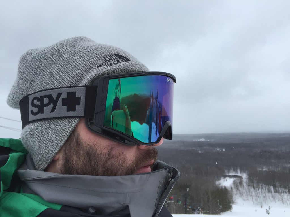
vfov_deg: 48.2
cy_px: 108
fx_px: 243
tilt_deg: +6.1
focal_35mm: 29
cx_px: 145
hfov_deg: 61.7
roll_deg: +2.0
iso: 32
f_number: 2.2
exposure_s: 1/791
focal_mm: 4.15
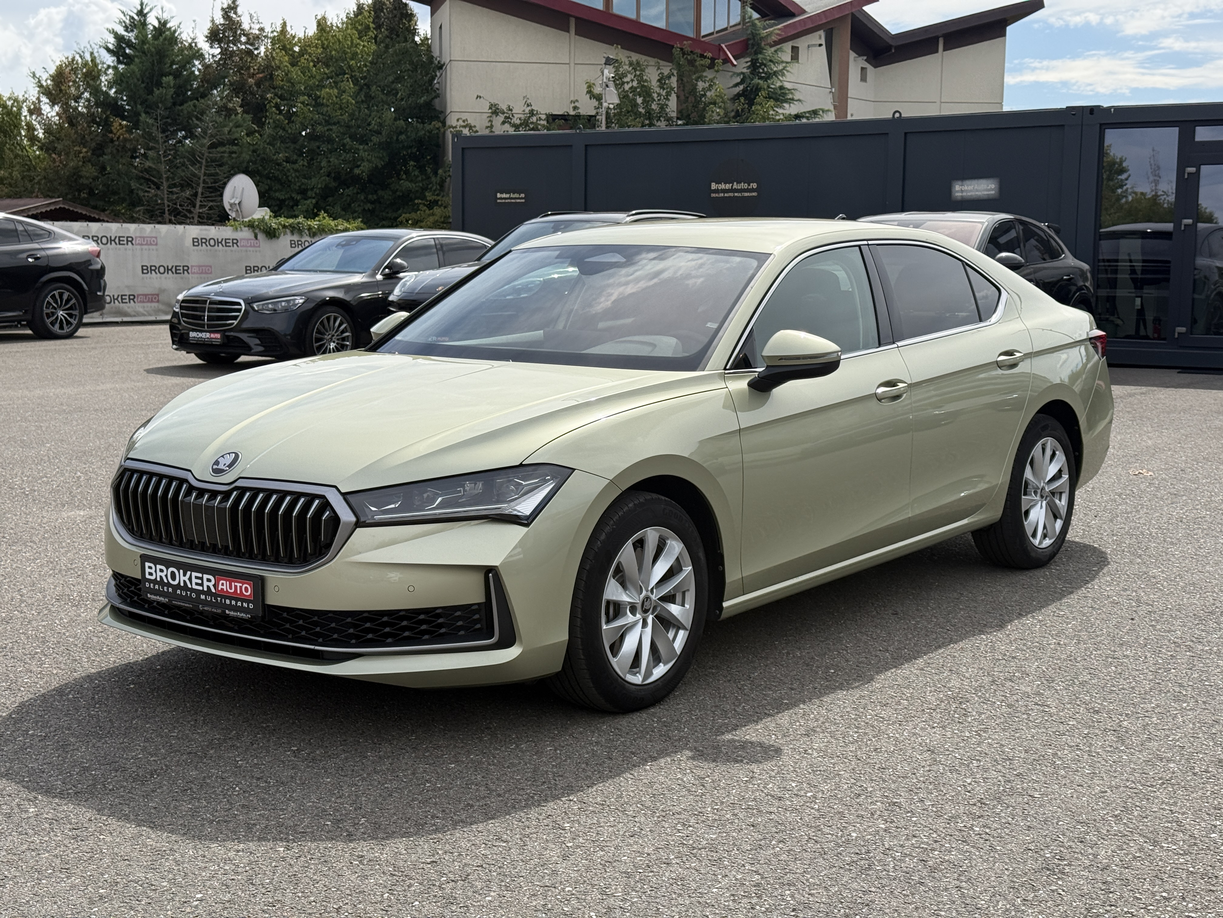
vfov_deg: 30.3
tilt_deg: -6.7
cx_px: 612
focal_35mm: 48
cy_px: 459
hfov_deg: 39.7
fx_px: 1696
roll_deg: -0.8
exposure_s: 1/4587
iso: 64
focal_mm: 6.76
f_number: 1.78
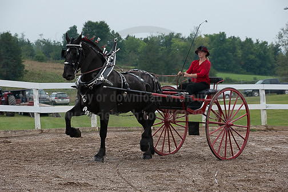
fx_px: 1359
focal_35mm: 170
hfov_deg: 12.1
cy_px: 96
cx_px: 144
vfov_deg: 8.1
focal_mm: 170
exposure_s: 1/1000
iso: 560
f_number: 5.6
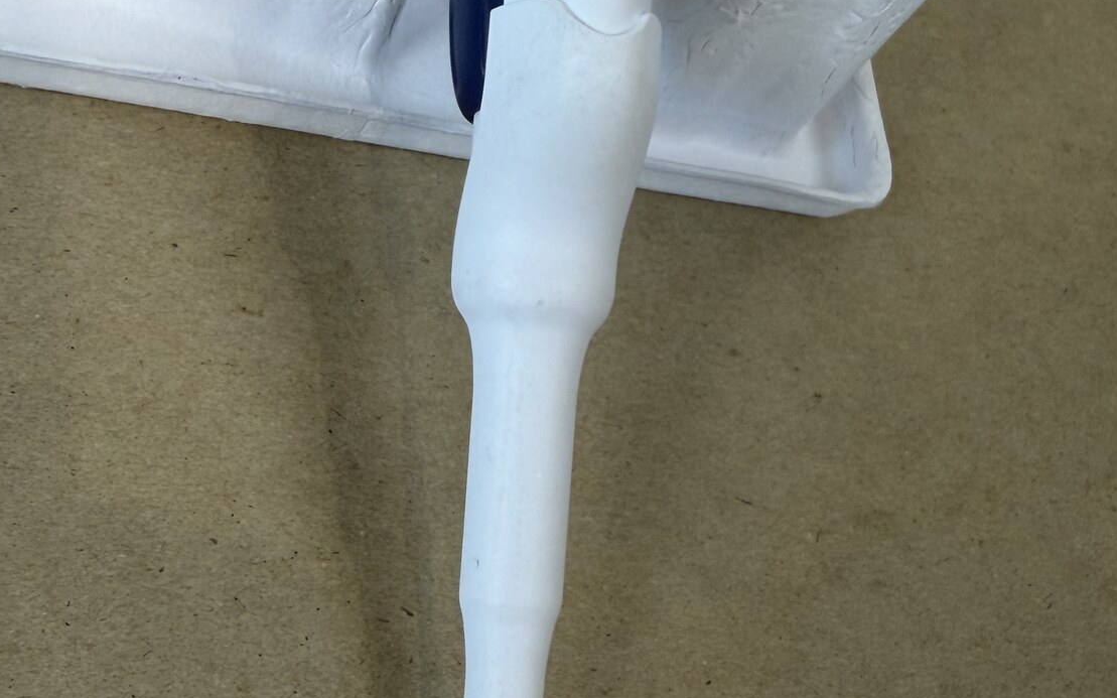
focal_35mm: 47
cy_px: 252
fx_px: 1431
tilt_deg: -52.3
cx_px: 475
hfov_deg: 42.5
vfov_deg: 27.3
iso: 80
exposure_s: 1/120
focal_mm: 2.22
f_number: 2.2
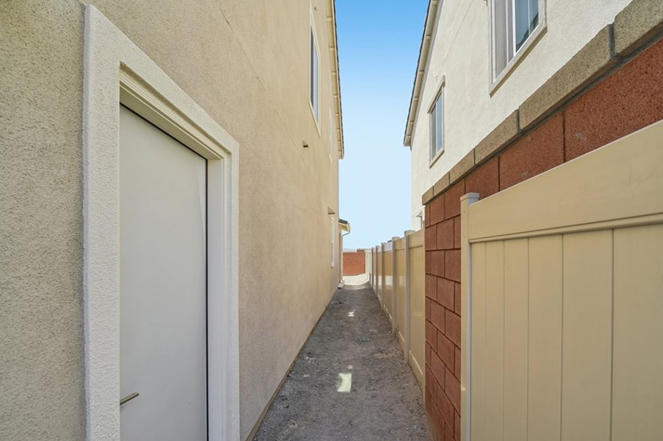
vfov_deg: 73.2
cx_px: 359
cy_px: 256
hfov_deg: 96.5
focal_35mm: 16
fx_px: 295
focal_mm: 13
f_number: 9
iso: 100
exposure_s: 1/100
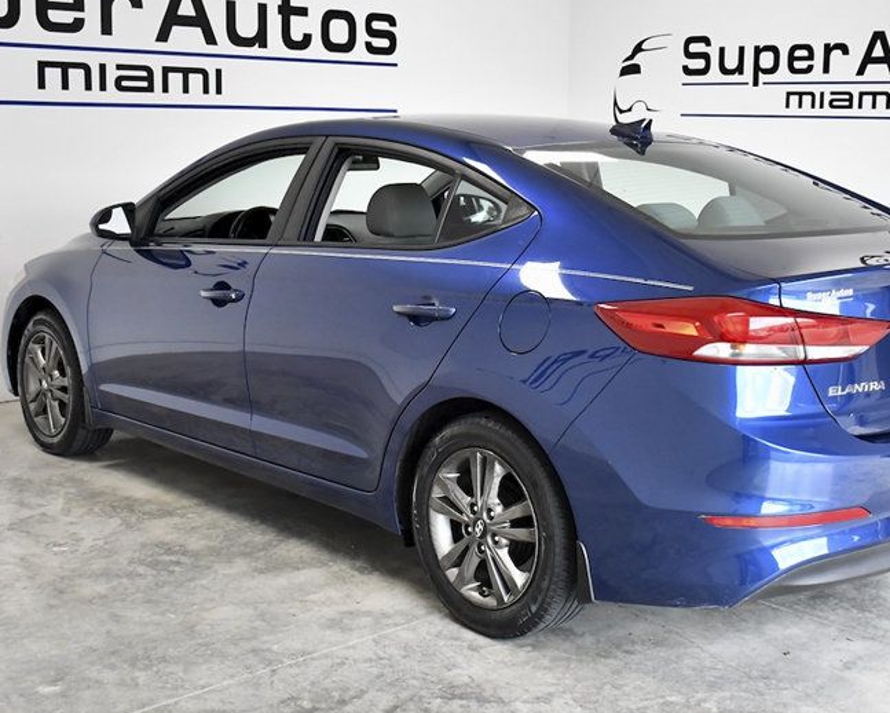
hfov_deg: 37.9
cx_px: 517
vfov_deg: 30.8
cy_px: 297
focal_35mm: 49
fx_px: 1291
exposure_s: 1/1000
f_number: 4
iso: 2500
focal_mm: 22
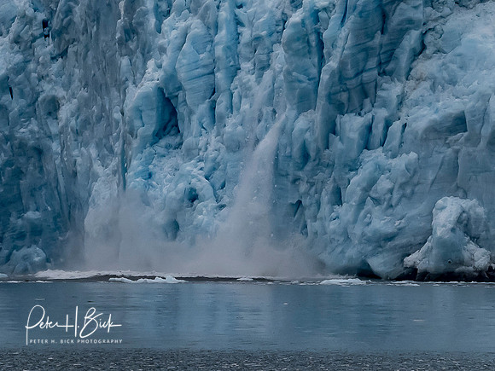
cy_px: 127
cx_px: 306
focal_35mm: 483
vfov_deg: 3.1
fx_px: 6911
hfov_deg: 4.1
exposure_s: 1/1000
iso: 400
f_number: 9
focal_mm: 87
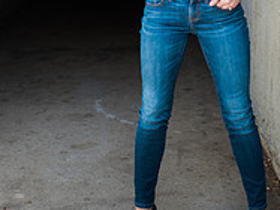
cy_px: -50
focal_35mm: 81
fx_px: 655
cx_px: 165
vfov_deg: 17.3
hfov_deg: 24.1
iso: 100
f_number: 1.4
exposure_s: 1/800
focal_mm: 35
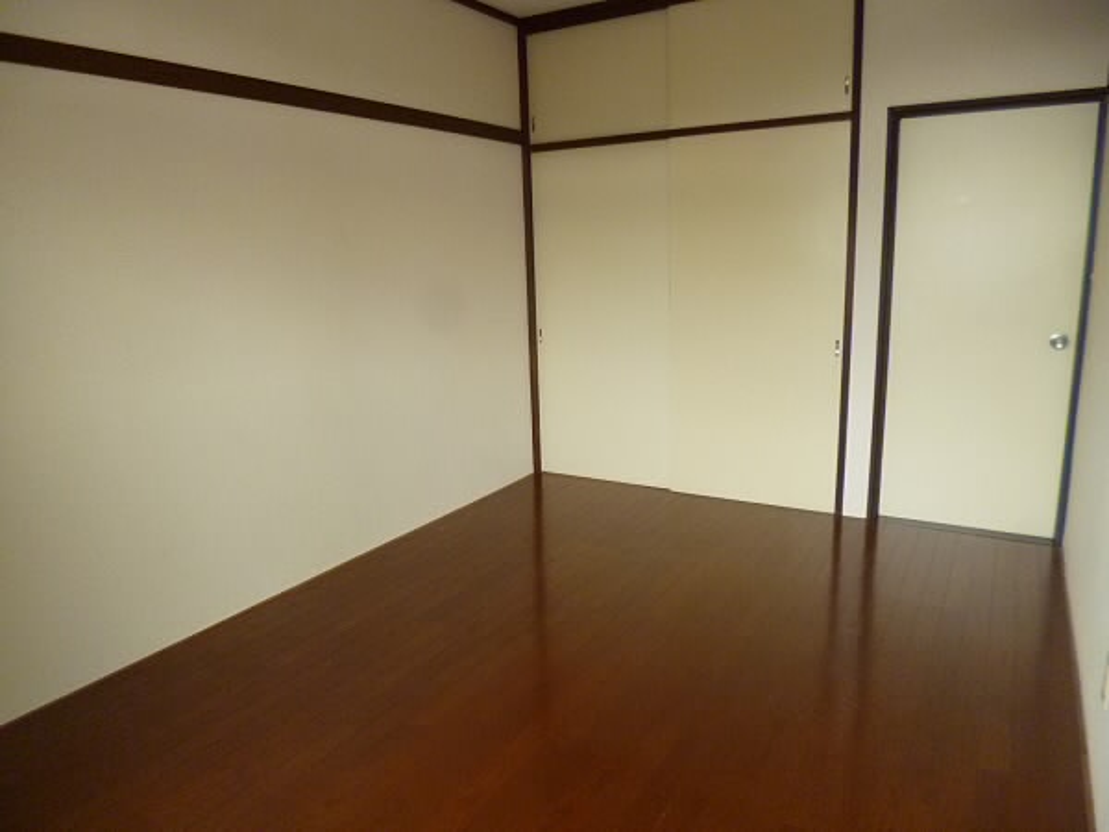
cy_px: 416
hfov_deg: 71.6
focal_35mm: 24
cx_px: 554
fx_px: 769
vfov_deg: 56.8
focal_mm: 4.3
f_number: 2.5
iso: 400
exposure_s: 1/25
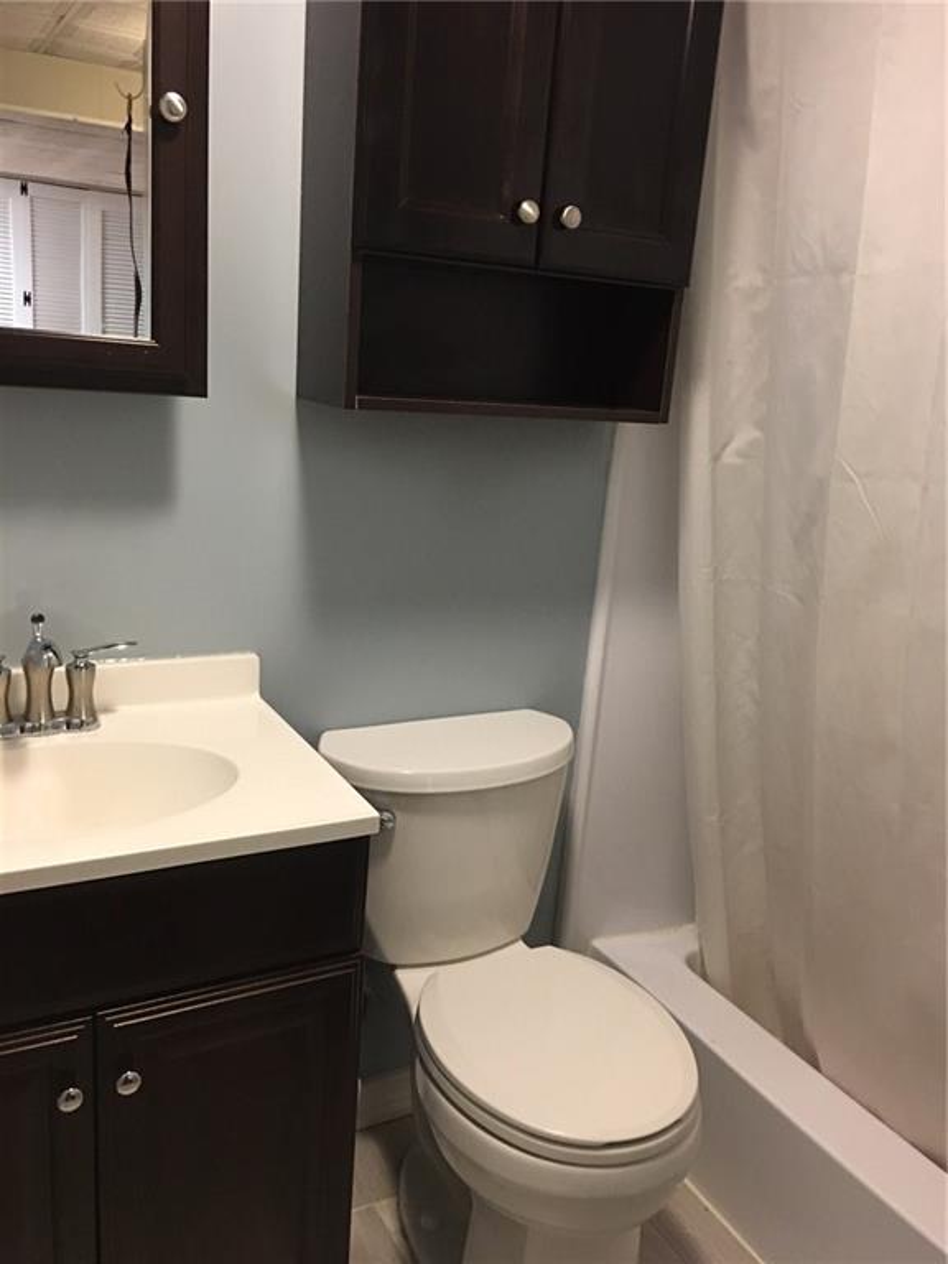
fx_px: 1059
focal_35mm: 29
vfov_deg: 61.7
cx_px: 474
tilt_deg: -13.8
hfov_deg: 48.2
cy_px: 632
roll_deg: -5.0
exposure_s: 1/10
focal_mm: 4.15
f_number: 2.2
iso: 100
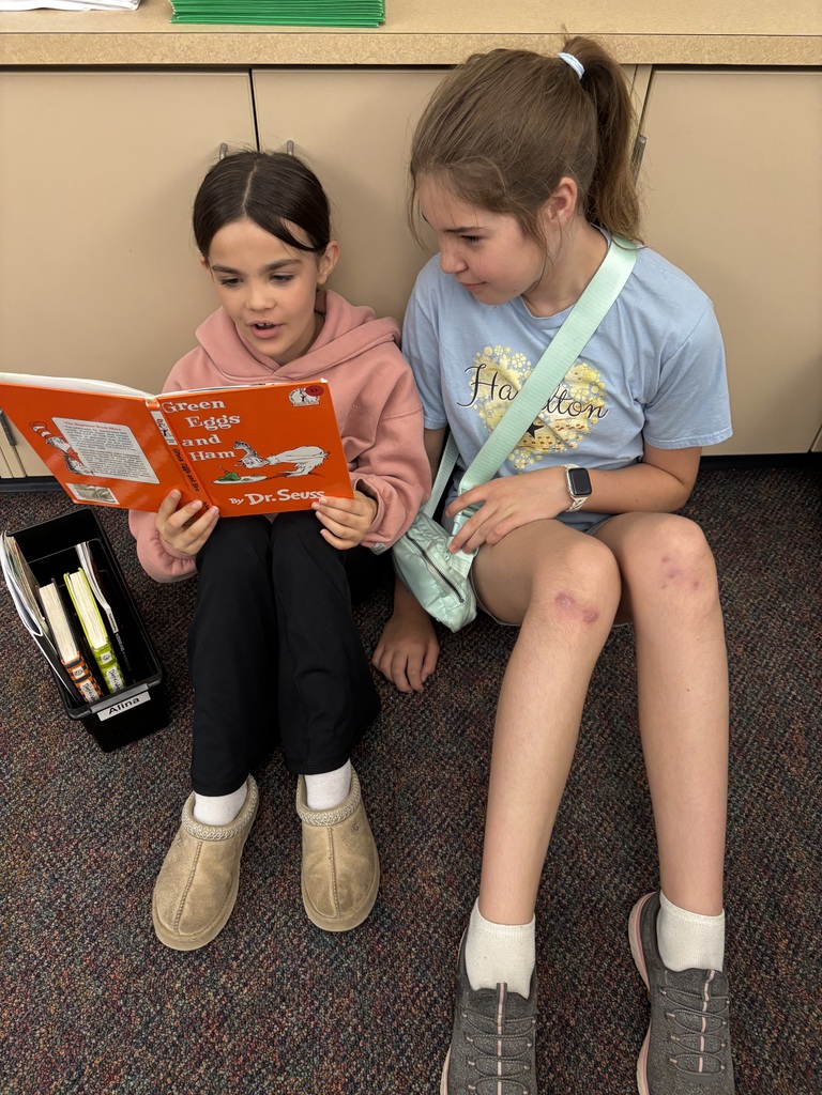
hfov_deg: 53.1
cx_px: 411
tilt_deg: -46.7
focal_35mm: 26
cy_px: 548
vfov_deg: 67.3
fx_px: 823
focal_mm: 5.96
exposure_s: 1/60
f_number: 1.6
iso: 200
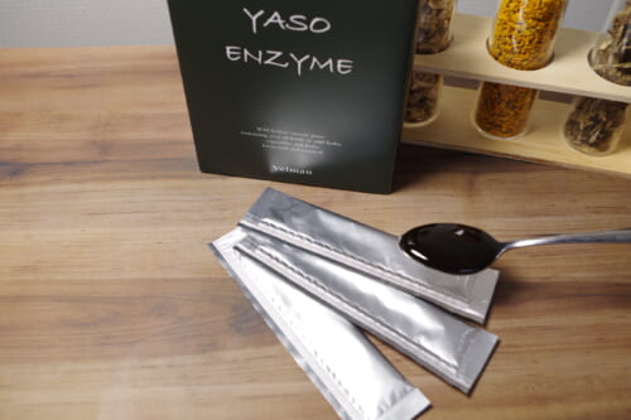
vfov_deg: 36.8
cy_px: 210
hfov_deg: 53.1
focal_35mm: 36
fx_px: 631
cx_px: 316
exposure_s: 1/13
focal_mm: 24.38
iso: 100
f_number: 5.6
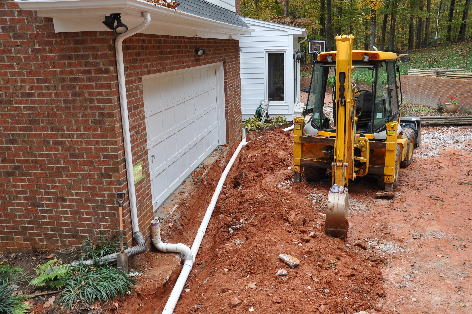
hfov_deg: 57.3
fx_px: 432
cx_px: 236
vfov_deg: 39.9
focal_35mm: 33
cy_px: 157
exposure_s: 1/125
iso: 400
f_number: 5.6
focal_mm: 22
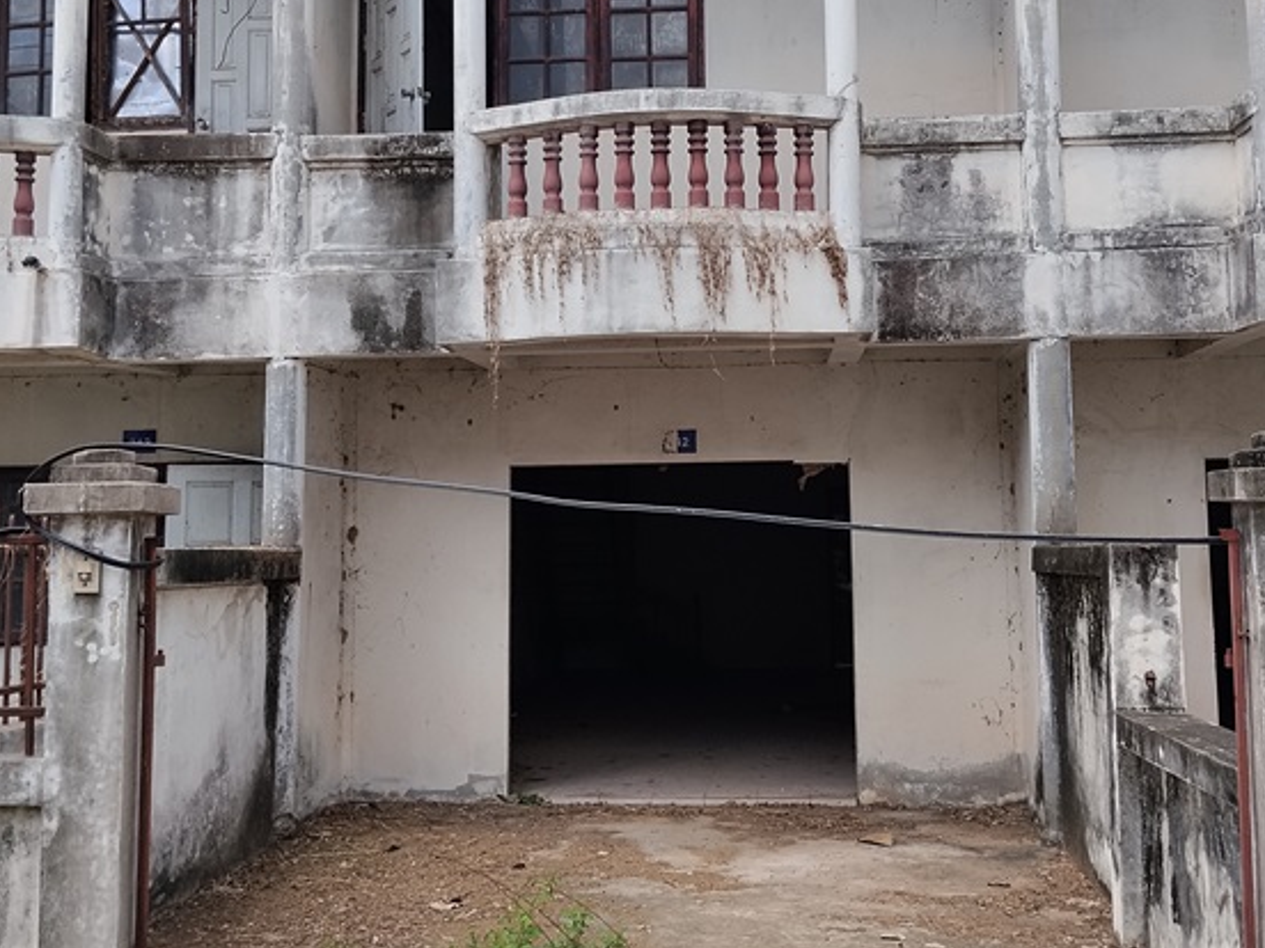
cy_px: 351
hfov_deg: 43.8
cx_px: 676
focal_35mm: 43
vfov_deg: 33.4
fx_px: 1571
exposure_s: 1/659
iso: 50
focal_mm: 4.22
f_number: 1.8
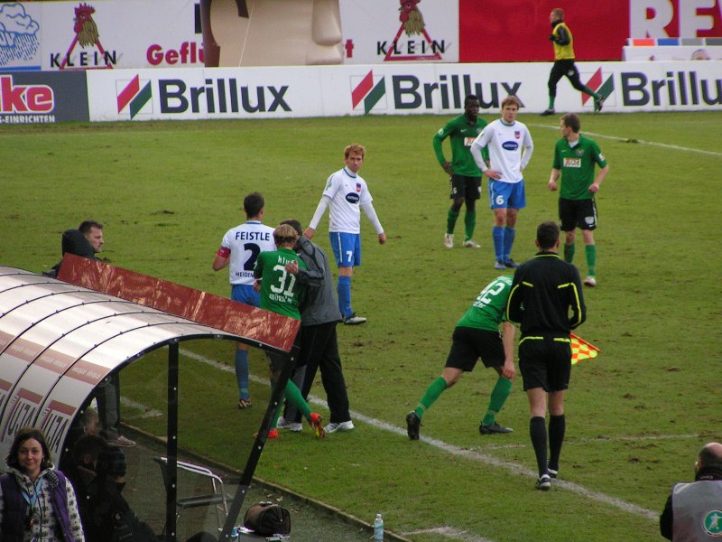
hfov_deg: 6.4
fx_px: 6487
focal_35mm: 311
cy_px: 271
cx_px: 361
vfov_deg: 4.8
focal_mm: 47.6
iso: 160
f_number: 3.5
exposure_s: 1/320
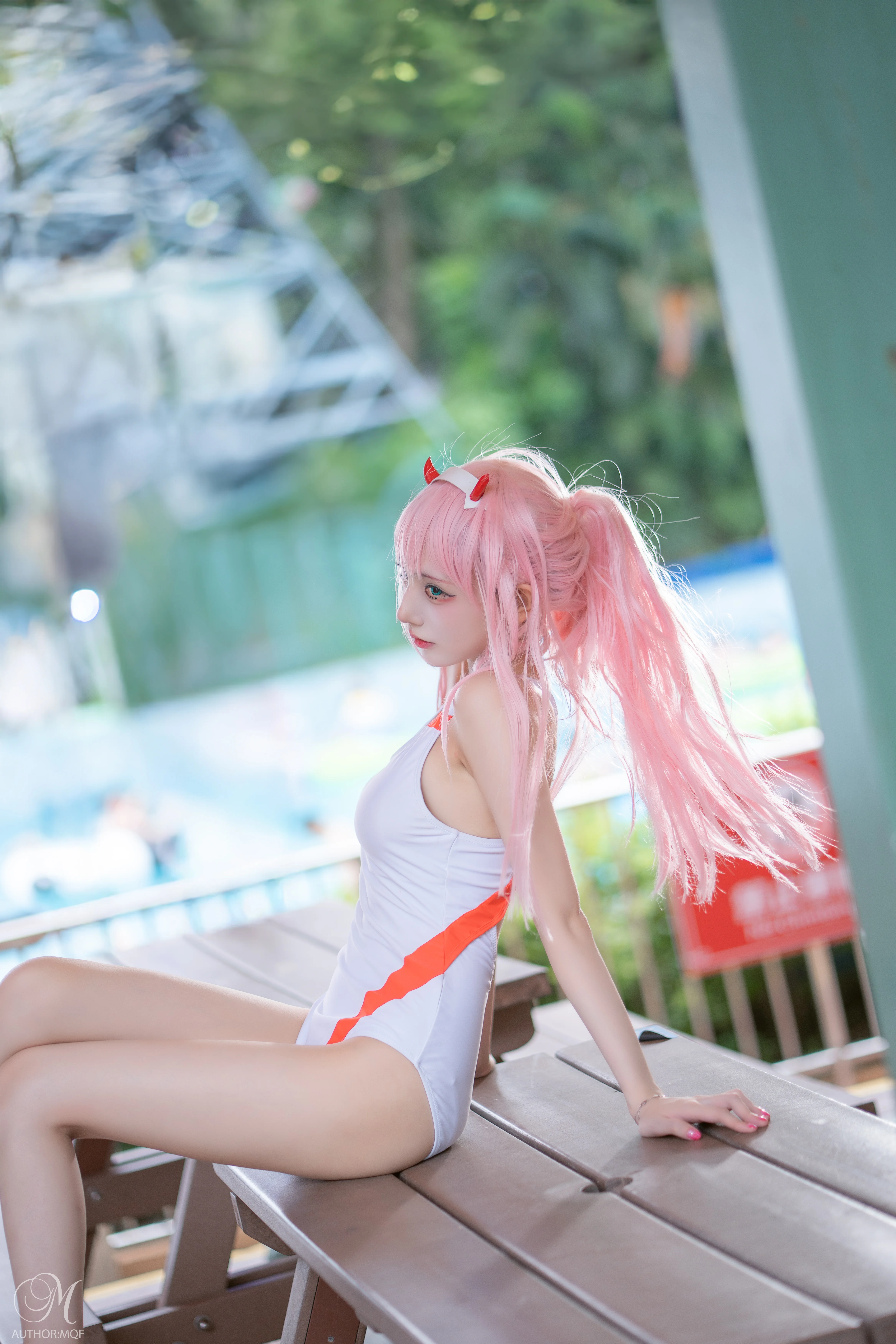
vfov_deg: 23.9
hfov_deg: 16.1
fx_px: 3173
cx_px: 448
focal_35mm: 85
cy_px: 672
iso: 100
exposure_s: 1/500
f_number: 1.8
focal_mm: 85
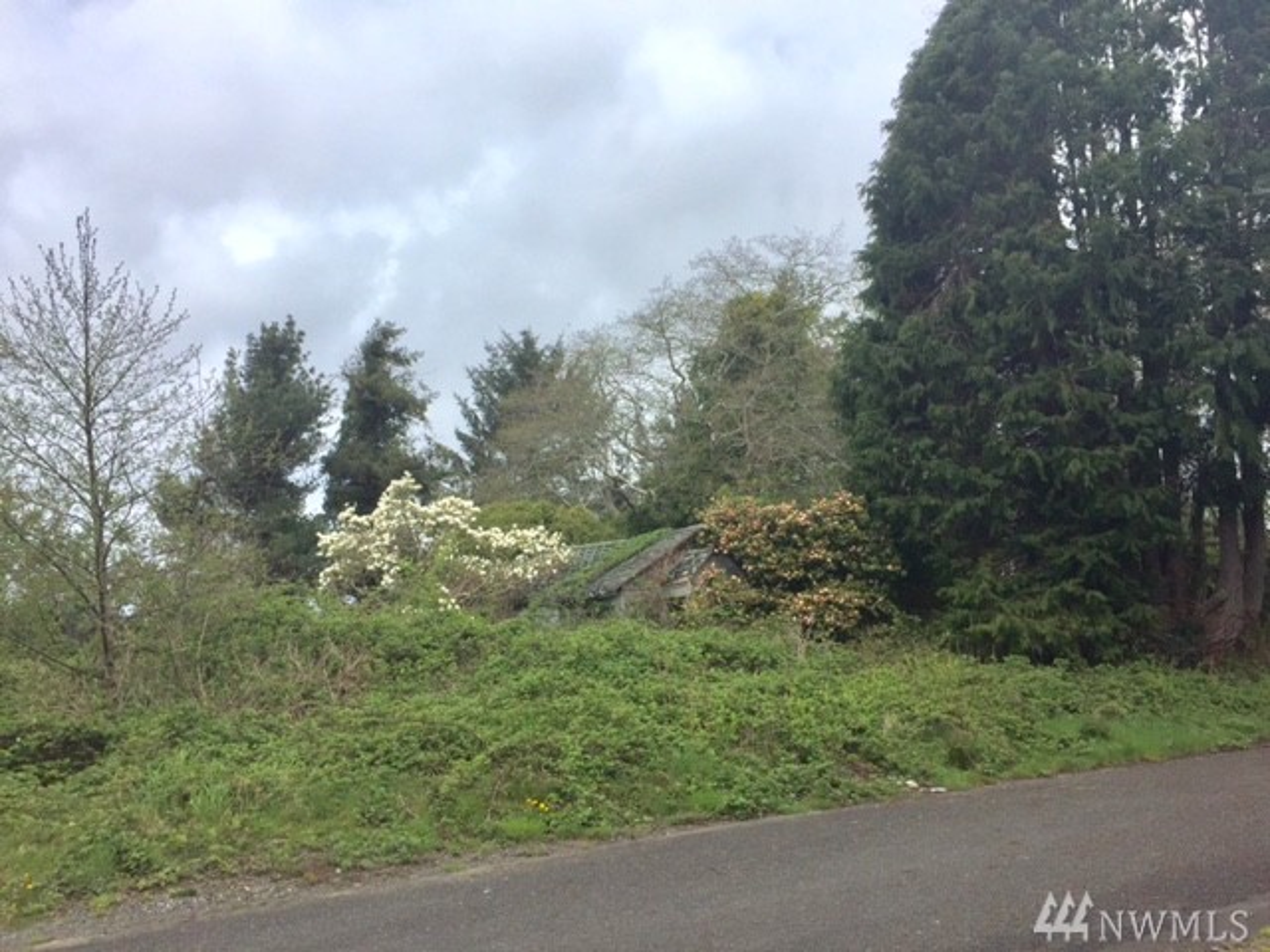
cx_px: 635
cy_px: 476
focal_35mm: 29
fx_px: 1064
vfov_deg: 48.2
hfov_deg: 61.7
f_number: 2.2
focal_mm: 4.15
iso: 32
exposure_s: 1/2326
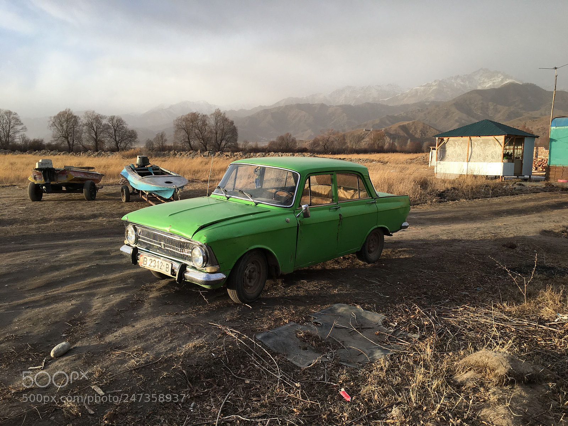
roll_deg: -3.4
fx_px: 476
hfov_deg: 61.7
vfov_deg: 48.2
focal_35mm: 29
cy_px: 213
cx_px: 284
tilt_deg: -7.0
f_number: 2.2
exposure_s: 1/534
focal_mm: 4.15
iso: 25
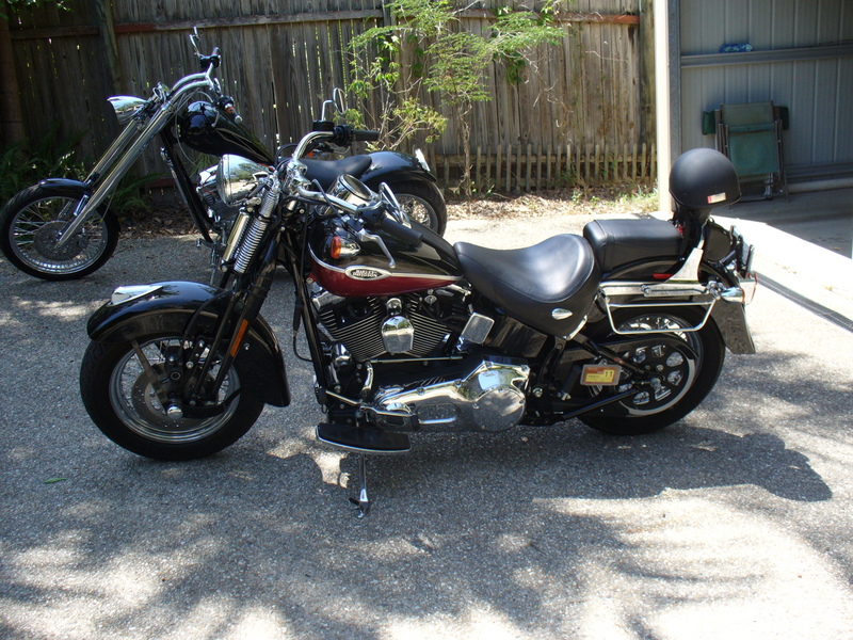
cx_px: 426
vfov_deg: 38.7
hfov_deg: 50.1
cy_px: 320
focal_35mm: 37
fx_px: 912
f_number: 2.8
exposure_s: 1/320
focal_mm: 6.1
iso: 80
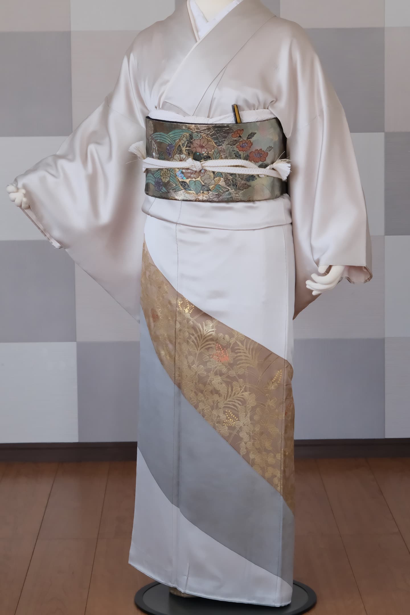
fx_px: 1401
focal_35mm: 82
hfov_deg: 16.7
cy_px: 308
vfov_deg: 24.8
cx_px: 205
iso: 1600
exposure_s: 1/60
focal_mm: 54.5
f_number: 5.6
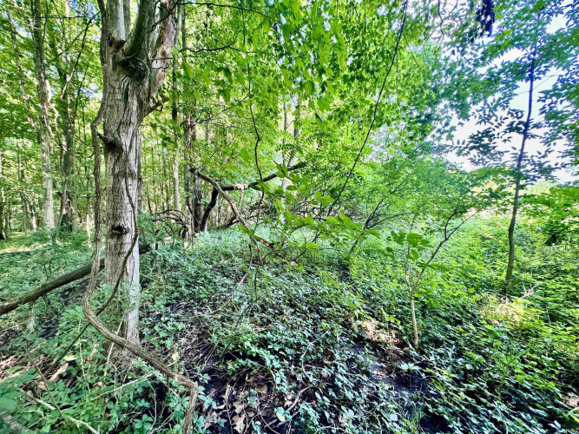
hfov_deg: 102.1
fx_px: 234
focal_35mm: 14
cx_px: 290
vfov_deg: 85.7
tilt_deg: -2.5
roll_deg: +0.6
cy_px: 217
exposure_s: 1/99
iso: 250
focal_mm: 2.22
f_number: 2.2
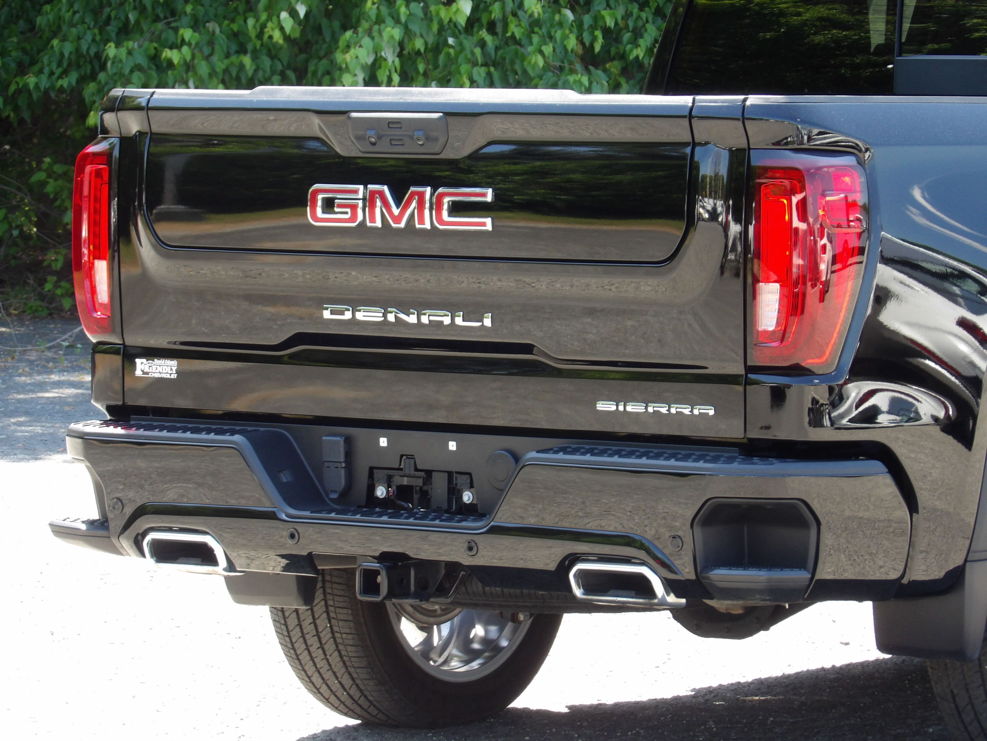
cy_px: 370
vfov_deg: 7.5
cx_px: 494
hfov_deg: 10.0
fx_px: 5646
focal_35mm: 198
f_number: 4.5
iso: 176
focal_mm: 35.6
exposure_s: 1/100
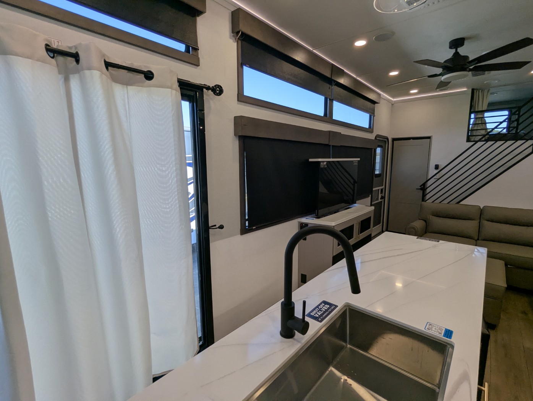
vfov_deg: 78.2
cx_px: 266
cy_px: 200
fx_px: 247
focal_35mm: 16
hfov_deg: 94.4
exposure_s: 1/180
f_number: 2.2
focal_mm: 2.35
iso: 83
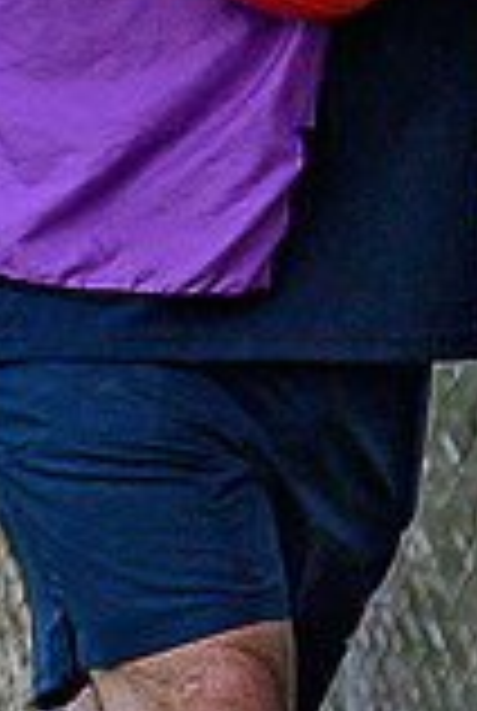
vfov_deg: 1.0
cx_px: 358
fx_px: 40009
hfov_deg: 0.7
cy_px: -281
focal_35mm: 2022
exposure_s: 1/2000
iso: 400
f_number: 4
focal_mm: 200
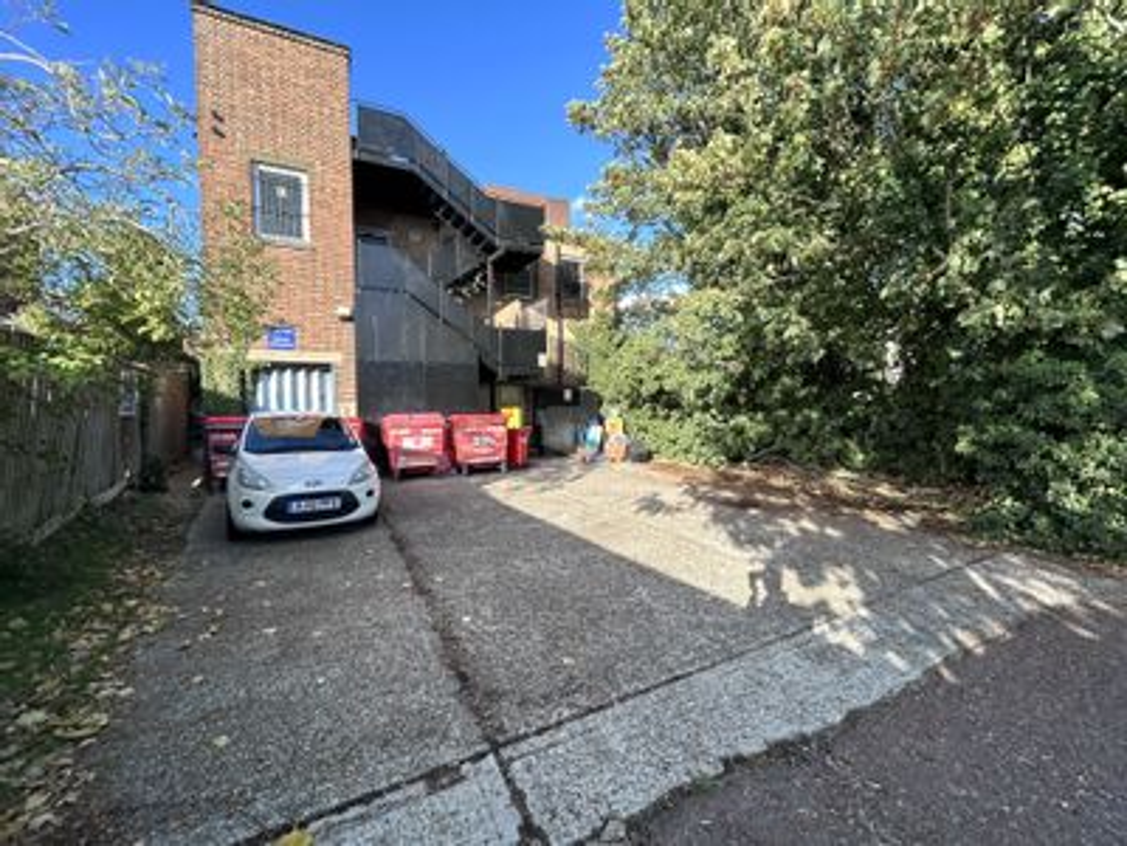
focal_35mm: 14
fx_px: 456
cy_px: 423
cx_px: 564
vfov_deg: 85.7
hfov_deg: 102.1
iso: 32
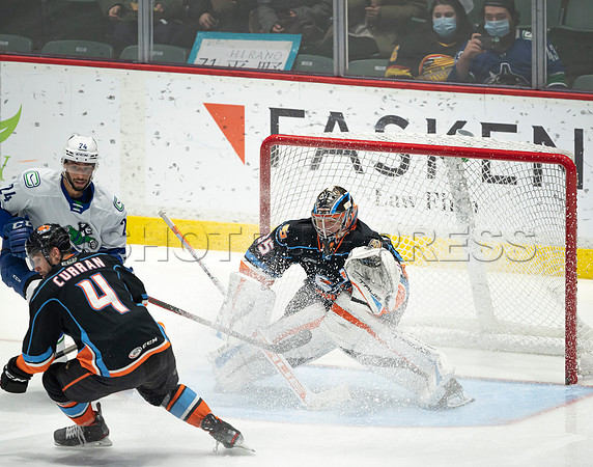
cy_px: 231
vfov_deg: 2.1
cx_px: 319
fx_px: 12525
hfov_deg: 2.7
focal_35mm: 718
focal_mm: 600
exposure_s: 1/640
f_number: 4
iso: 1600
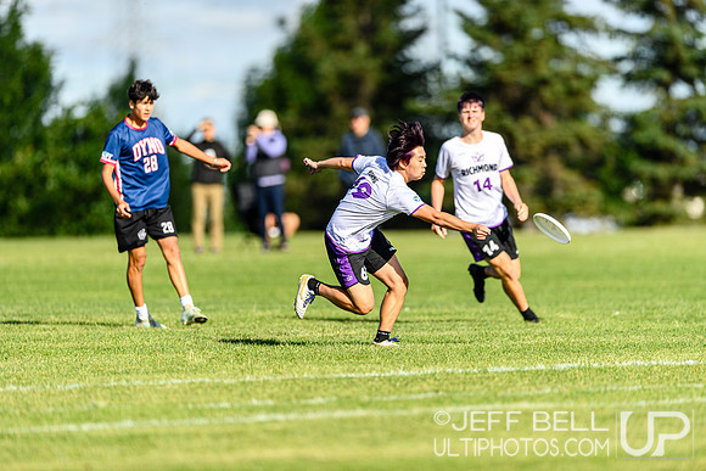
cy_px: 236
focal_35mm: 400
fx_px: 7846
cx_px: 353
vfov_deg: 3.4
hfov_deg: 5.2
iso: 100
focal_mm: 400
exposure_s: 1/1600
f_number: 3.2
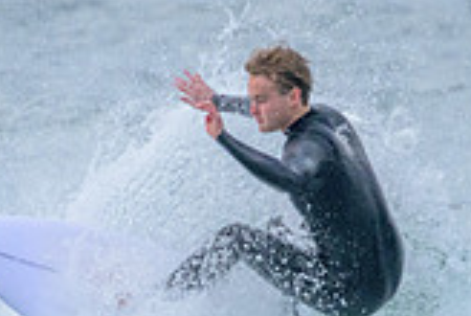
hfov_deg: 0.7
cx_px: 172
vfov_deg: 0.5
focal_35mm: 2822
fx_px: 36988
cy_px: 392
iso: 3600
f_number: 11
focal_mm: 800
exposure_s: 1/1250
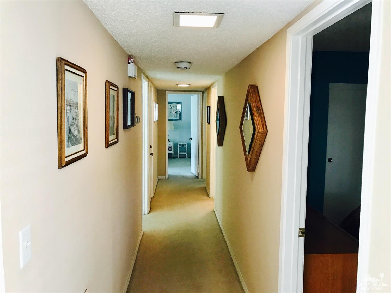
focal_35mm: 28
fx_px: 316
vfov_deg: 49.7
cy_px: 146
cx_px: 196
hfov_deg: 63.5
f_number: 1.8
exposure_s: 1/30
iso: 32
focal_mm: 3.99
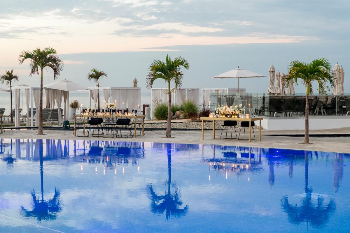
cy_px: 116
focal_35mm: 70
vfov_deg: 19.5
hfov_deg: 28.8
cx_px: 175
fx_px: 681
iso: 2500
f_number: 5.6
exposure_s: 1/60
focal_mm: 70
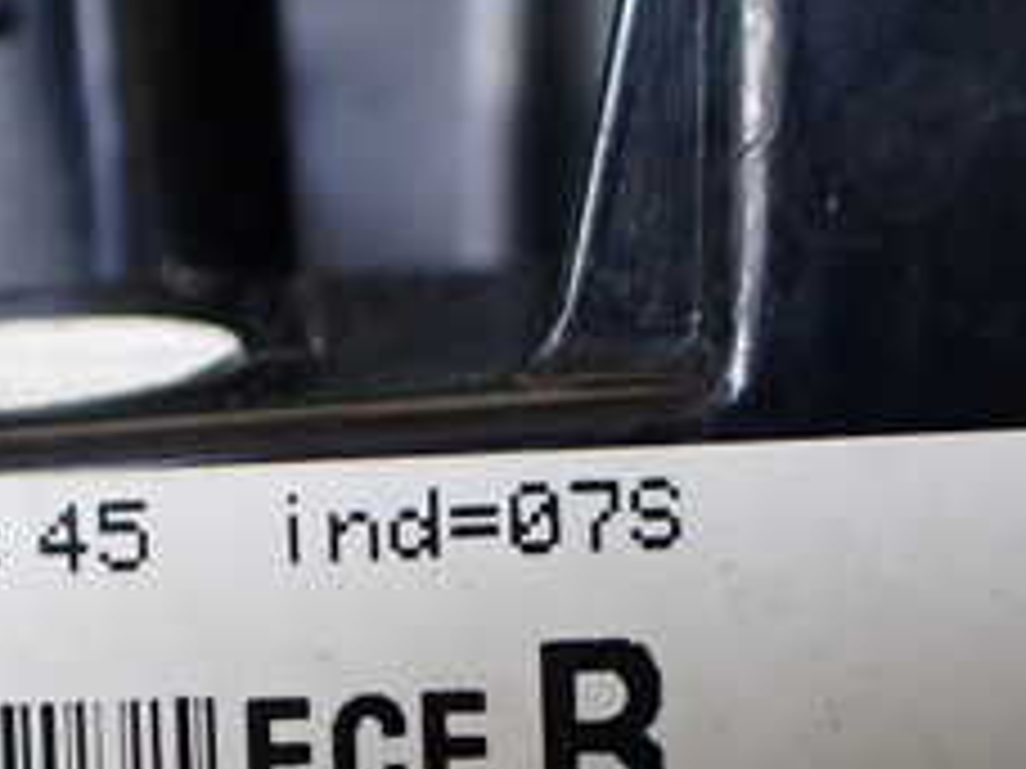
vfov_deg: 17.9
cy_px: 881
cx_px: 324
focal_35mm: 79
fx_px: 2342
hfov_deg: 24.6
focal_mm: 5.4
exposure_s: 1/125
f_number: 2.3
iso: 250
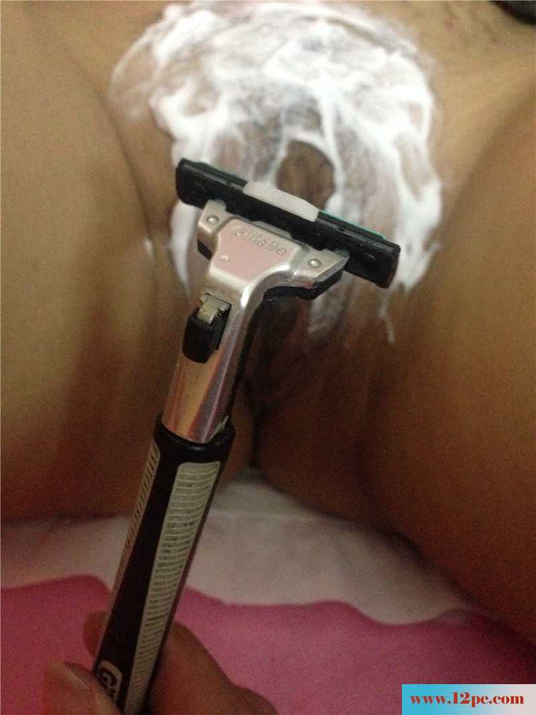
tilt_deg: -47.1
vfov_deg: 55.3
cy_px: 358
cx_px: 268
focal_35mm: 33
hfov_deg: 43.0
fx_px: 681
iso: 800
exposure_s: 1/15
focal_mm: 4.12
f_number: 2.4
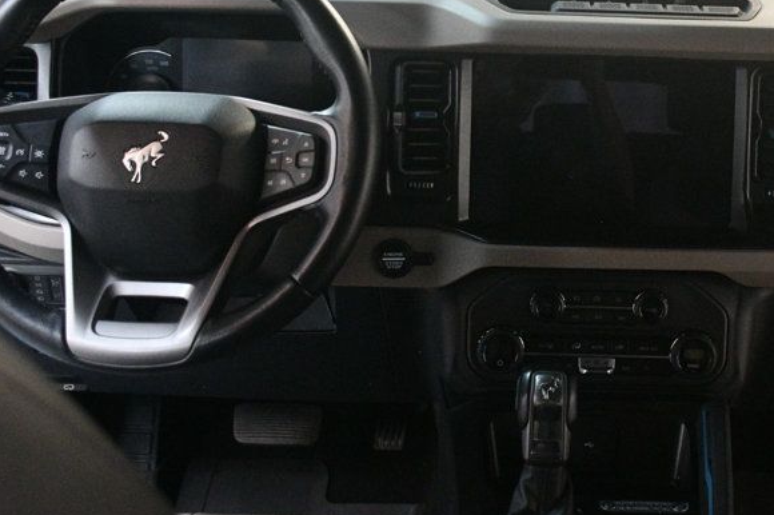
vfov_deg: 25.2
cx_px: 572
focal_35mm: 53
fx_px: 1139
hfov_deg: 36.7
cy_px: 123
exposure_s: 1/60
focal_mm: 20
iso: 4000
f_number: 3.5
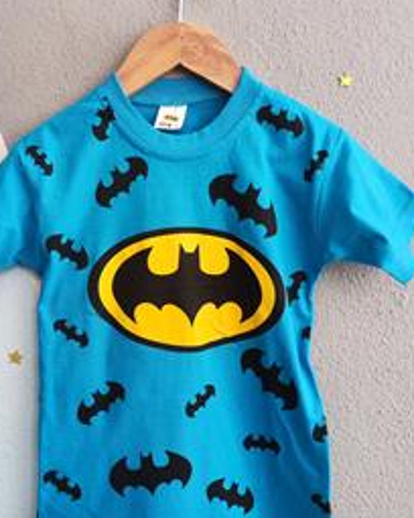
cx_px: 170
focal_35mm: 38
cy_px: 245
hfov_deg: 39.0
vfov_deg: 47.9
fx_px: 582
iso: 302
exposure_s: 1/93.3
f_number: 1.88
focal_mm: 5.59
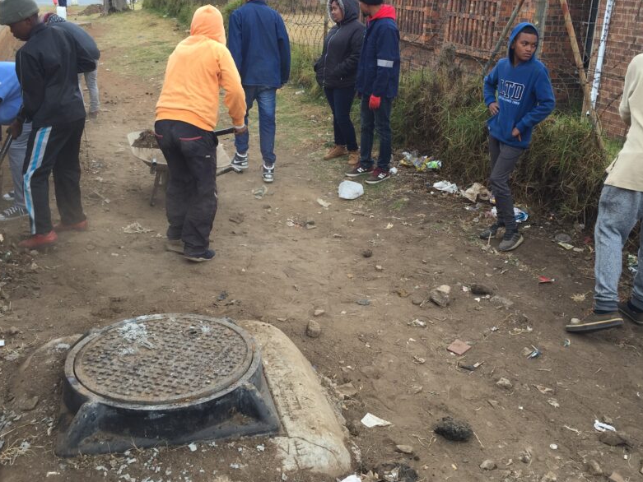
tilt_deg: -16.6
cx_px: 321
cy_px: 194
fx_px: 706
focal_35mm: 38
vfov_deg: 37.6
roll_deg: -3.1
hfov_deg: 49.0
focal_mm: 4.15
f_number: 2.2
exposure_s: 1/124
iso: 32
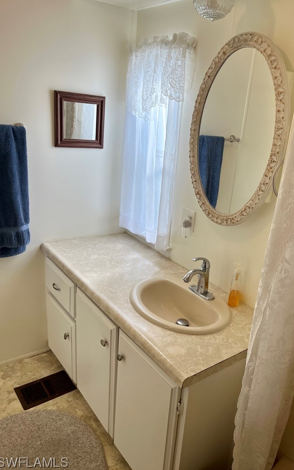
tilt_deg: -17.7
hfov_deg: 44.4
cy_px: 234
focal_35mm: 28
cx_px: 173
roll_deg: -5.8
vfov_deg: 66.5
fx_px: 359
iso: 40
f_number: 1.6
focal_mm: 5.1
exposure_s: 1/214
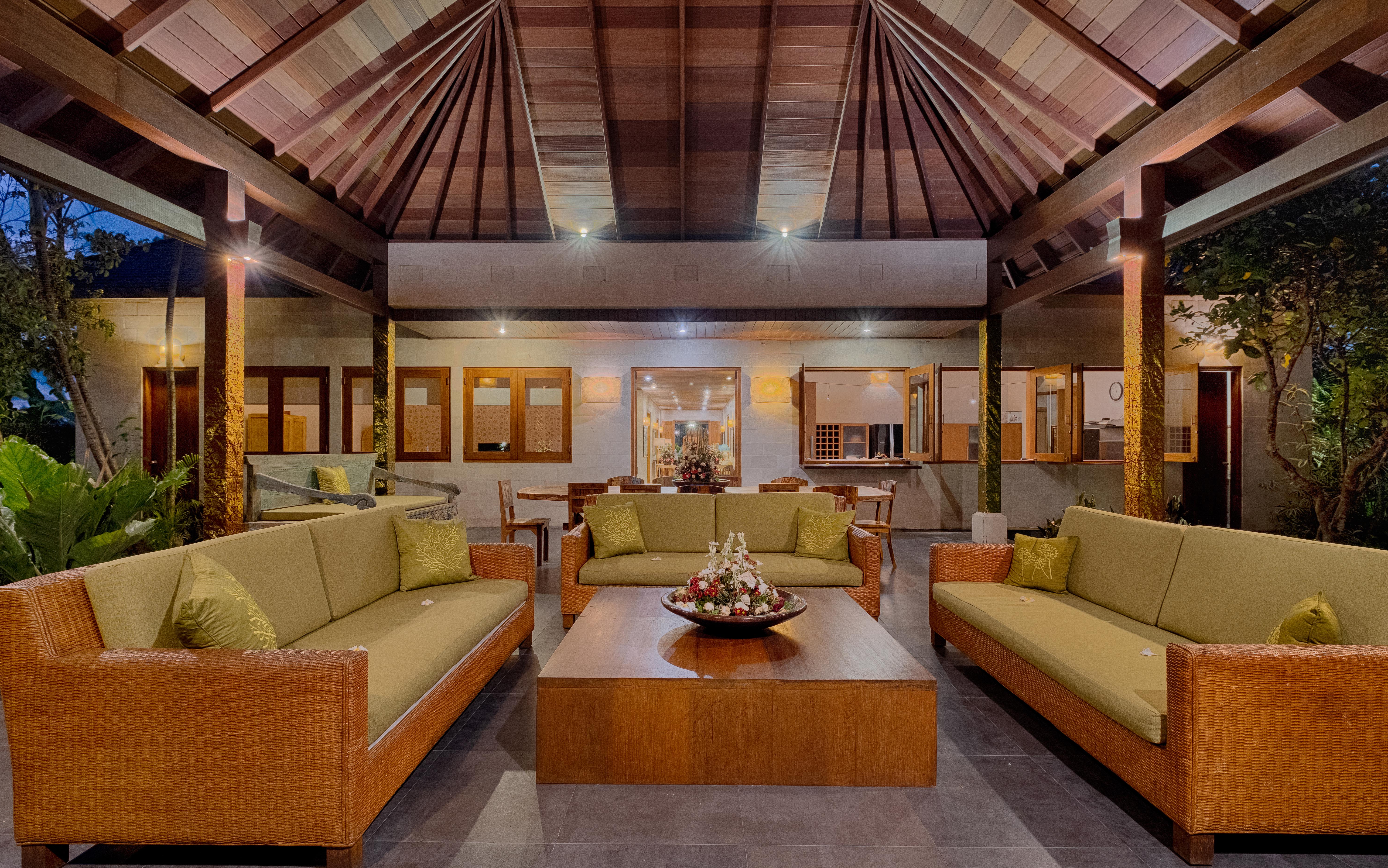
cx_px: 691
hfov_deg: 97.8
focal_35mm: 16
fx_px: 605
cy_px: 451
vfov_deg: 71.2
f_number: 7.1
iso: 640
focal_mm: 10
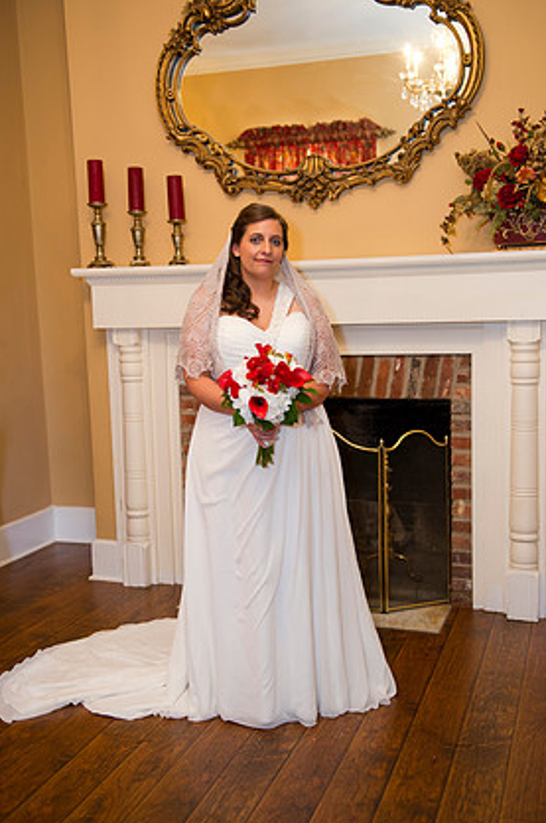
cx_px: 277
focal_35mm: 41
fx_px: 935
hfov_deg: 32.6
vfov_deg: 47.4
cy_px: 426
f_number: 3.2
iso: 800
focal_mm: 38
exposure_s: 1/50
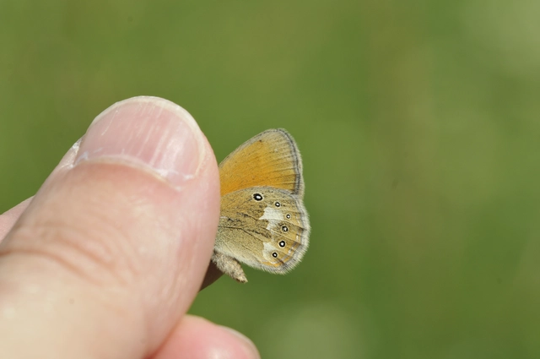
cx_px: 270
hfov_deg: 13.1
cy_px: 180
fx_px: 2359
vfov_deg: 8.7
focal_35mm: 158
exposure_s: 1/500
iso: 250
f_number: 13
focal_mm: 105
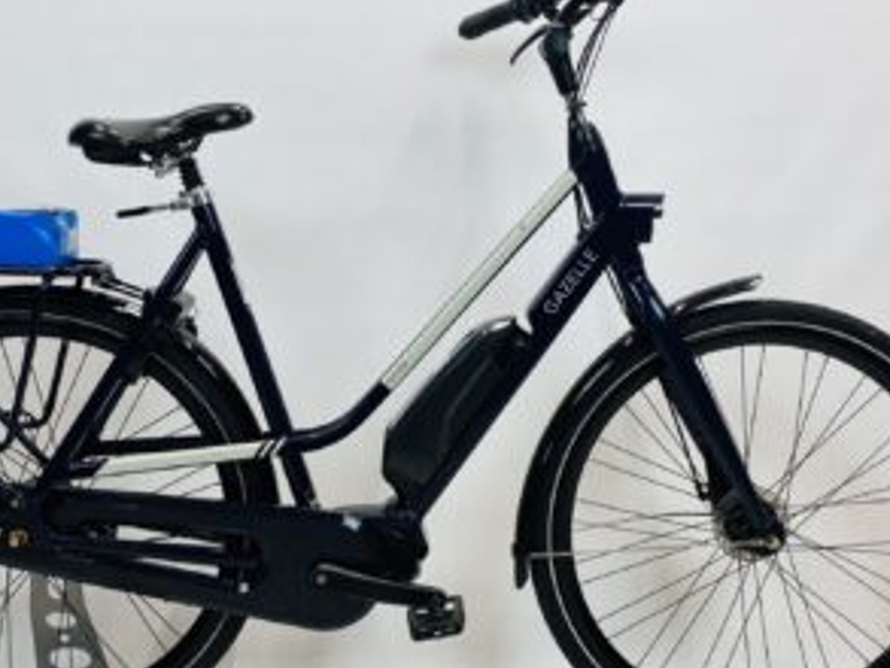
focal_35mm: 40
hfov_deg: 46.7
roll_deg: +0.6
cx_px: 413
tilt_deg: -7.2
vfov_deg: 36.0
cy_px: 331
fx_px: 1029
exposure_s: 1/100
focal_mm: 4.25
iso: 50
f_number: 1.8
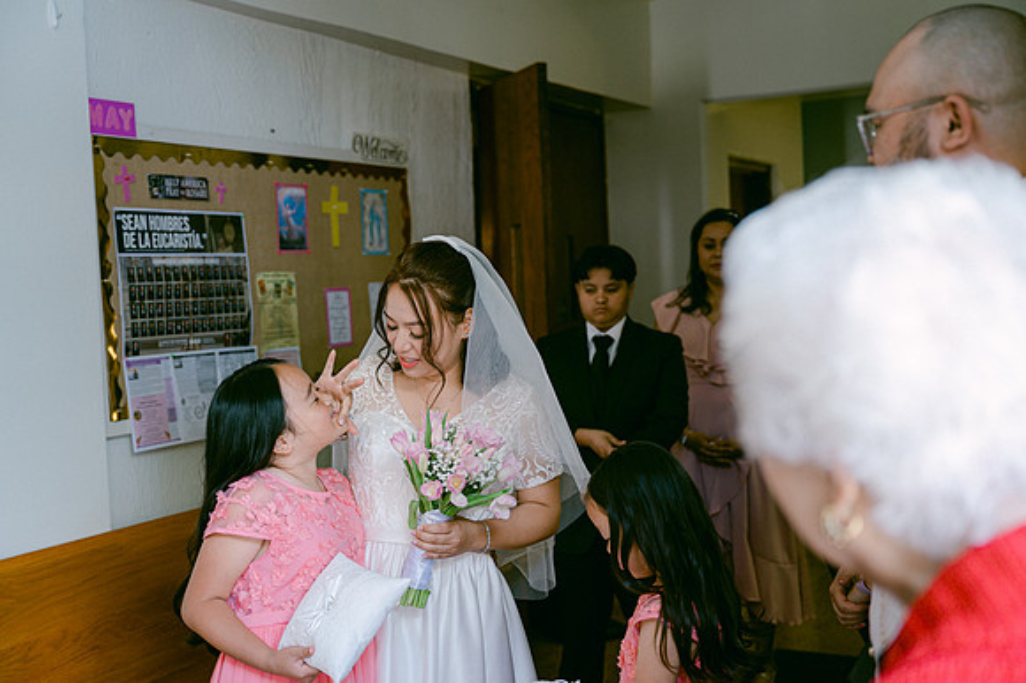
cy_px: 341
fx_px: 1230
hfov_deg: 45.3
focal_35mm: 43
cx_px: 505
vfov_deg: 31.0
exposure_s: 1/125
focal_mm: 42
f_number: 2.8
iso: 110
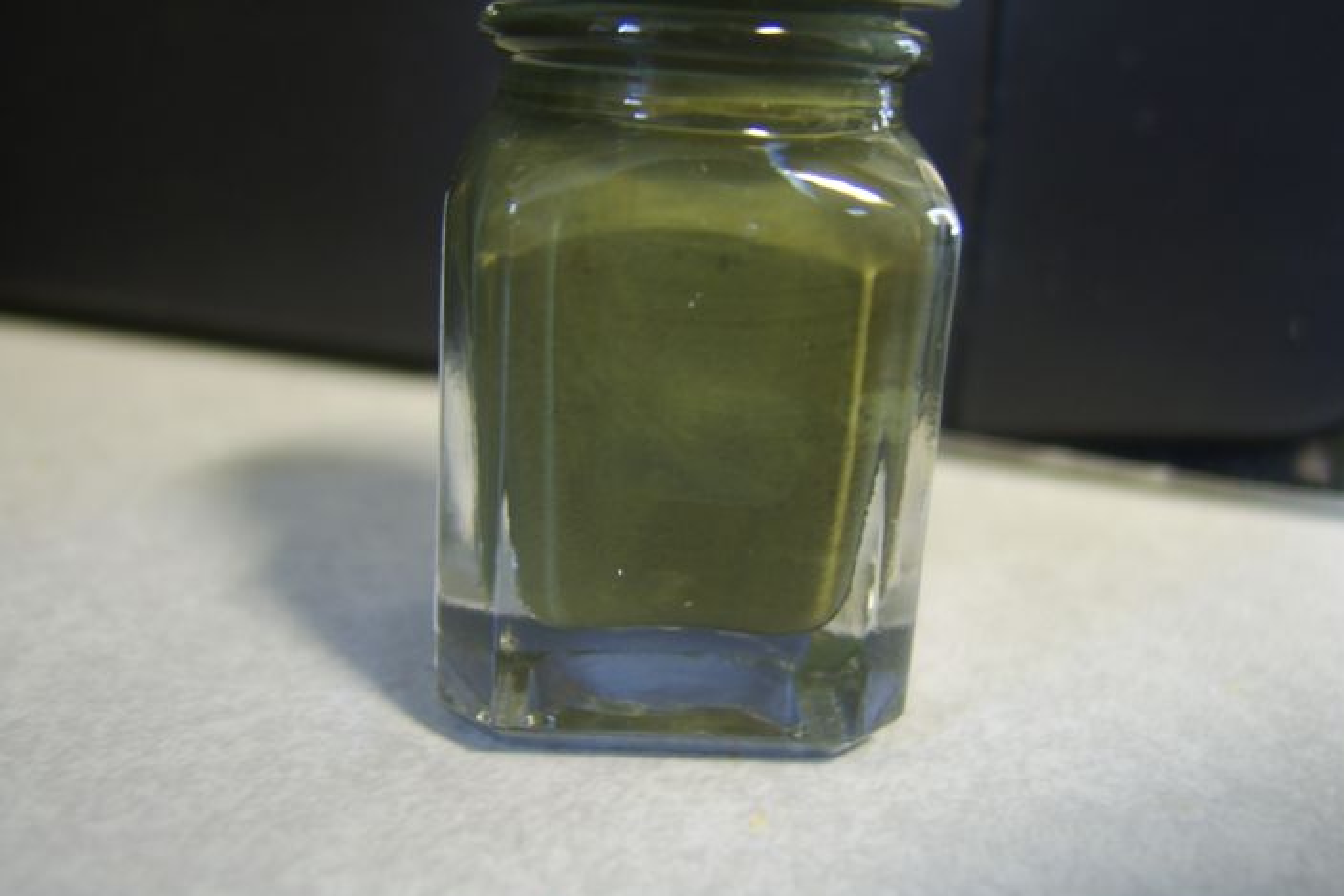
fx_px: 1232
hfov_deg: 57.2
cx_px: 673
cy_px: 455
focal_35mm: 33
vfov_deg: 40.0
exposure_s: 1/2
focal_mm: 8.13
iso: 71
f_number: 2.7
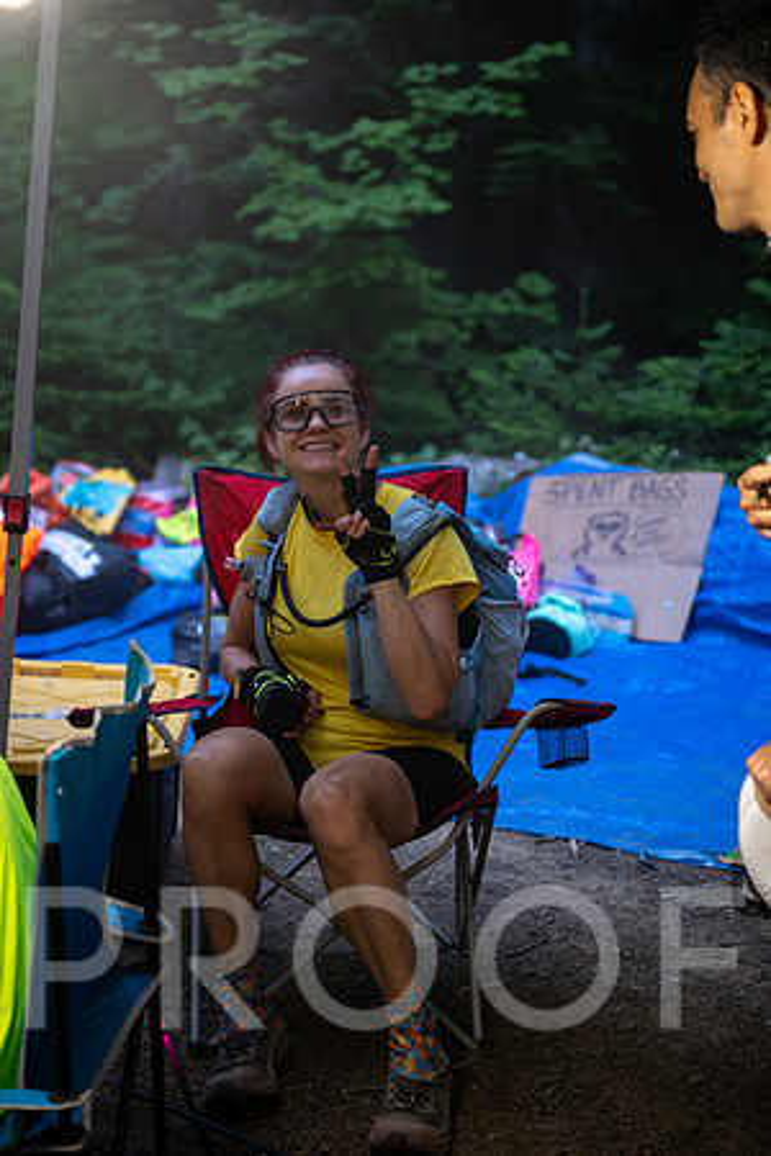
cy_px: 578
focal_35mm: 70
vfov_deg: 28.8
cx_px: 386
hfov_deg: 19.5
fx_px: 2249
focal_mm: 70
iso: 1250
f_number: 2.8
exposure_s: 1/160
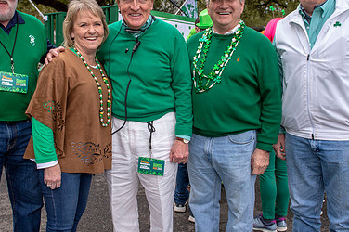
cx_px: 162
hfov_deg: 51.9
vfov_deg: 35.8
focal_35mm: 37
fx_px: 358
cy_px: 101
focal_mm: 24
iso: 400
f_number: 5.6
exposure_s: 1/250
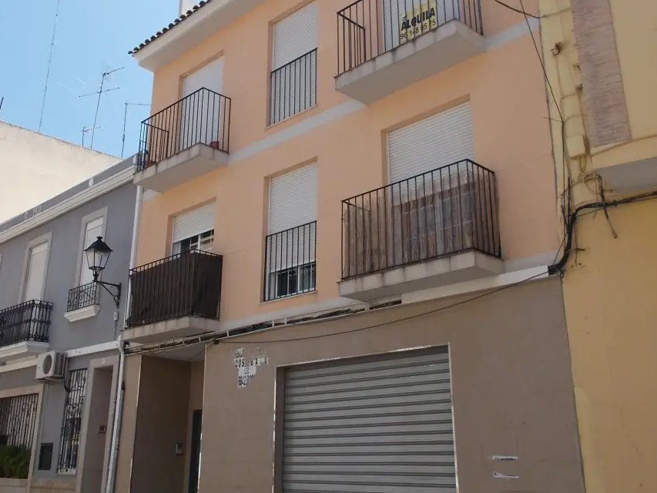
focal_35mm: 39
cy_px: 205
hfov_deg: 47.8
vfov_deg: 36.7
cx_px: 298
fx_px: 740
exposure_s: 1/160
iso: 80
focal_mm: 4.6
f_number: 8
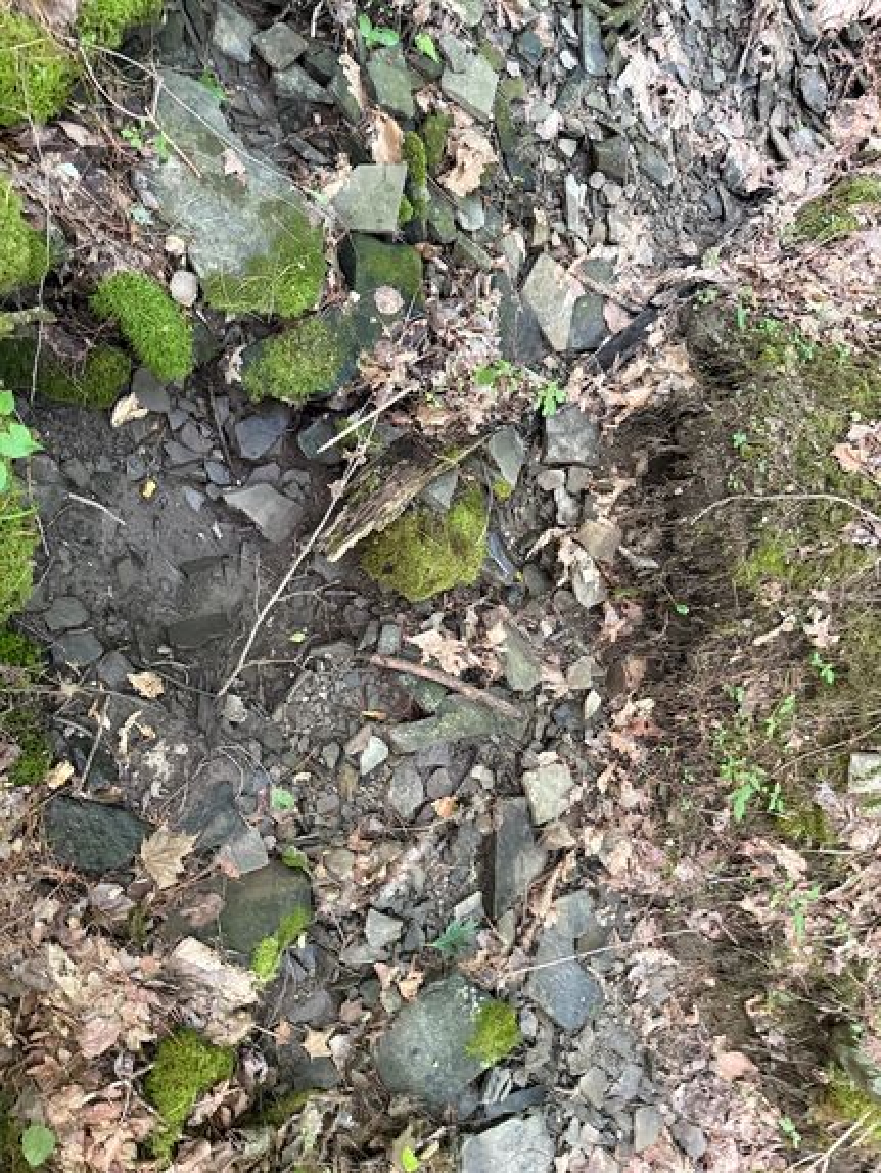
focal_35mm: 24
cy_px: 586
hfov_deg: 56.9
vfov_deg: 71.6
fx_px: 814
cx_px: 440
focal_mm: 6.76
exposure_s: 1/60
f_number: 1.78
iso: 500
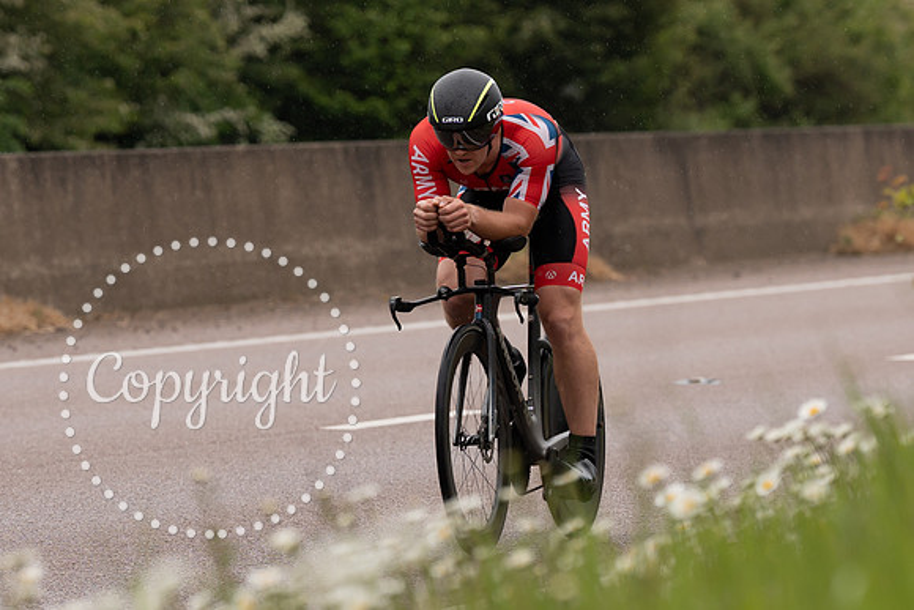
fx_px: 9049
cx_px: 533
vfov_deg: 3.9
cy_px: 226
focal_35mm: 356
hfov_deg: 5.8
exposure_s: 1/1000
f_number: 3.5
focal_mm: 152
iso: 250
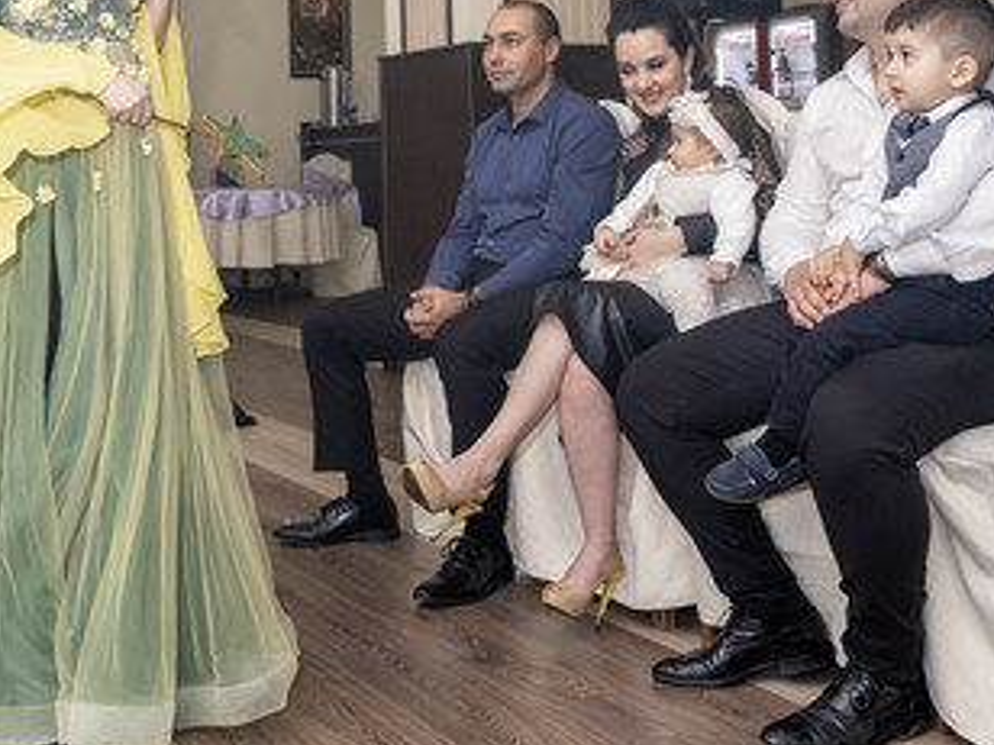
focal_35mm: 48
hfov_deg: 39.0
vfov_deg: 29.3
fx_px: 1378
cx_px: 303
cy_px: 102
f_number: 2.8
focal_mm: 16
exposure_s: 1/125
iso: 1000
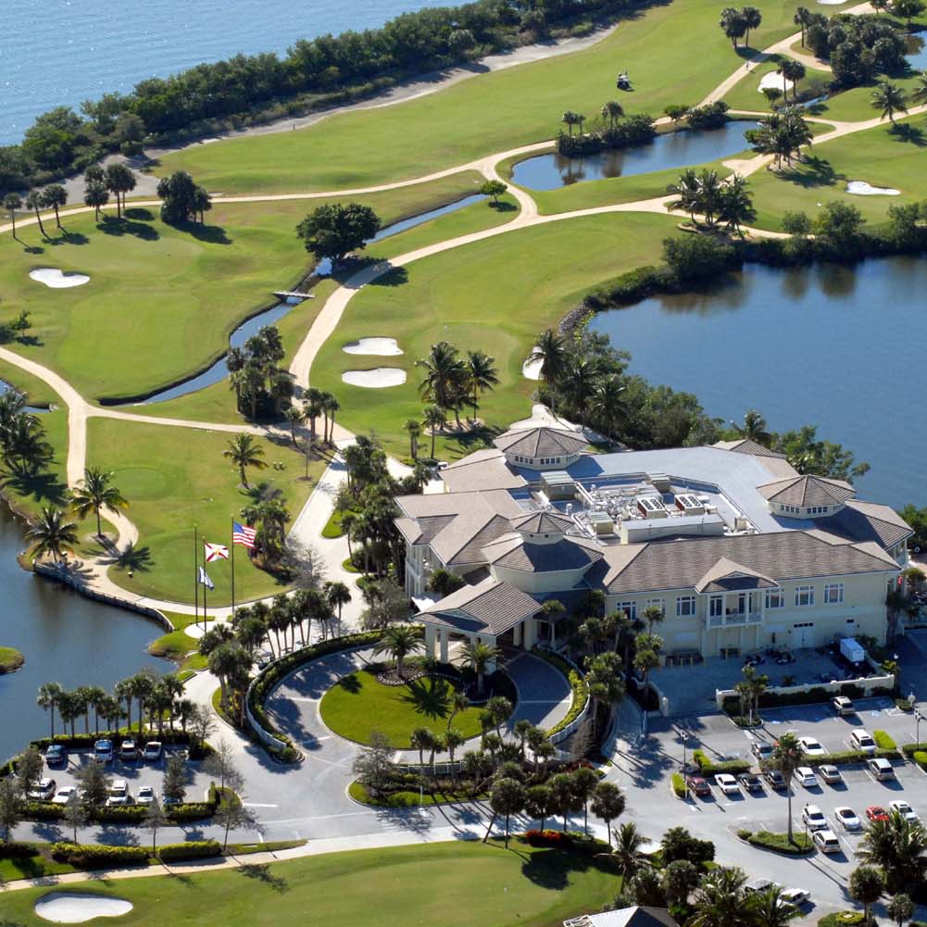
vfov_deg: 9.9
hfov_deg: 9.9
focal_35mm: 176
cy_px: 464
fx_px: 5332
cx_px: 517
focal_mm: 92
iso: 400
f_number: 13
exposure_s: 1/400
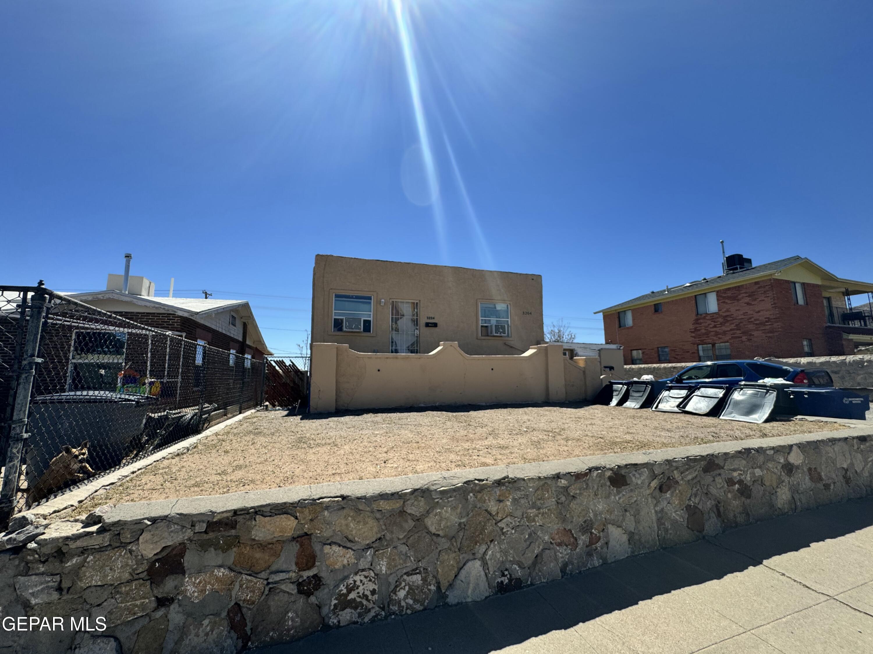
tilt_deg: +9.5
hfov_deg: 102.1
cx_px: 436
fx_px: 353
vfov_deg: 85.7
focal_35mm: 14
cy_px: 327
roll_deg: -0.5
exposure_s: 1/2415
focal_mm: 2.22
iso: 50
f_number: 2.2
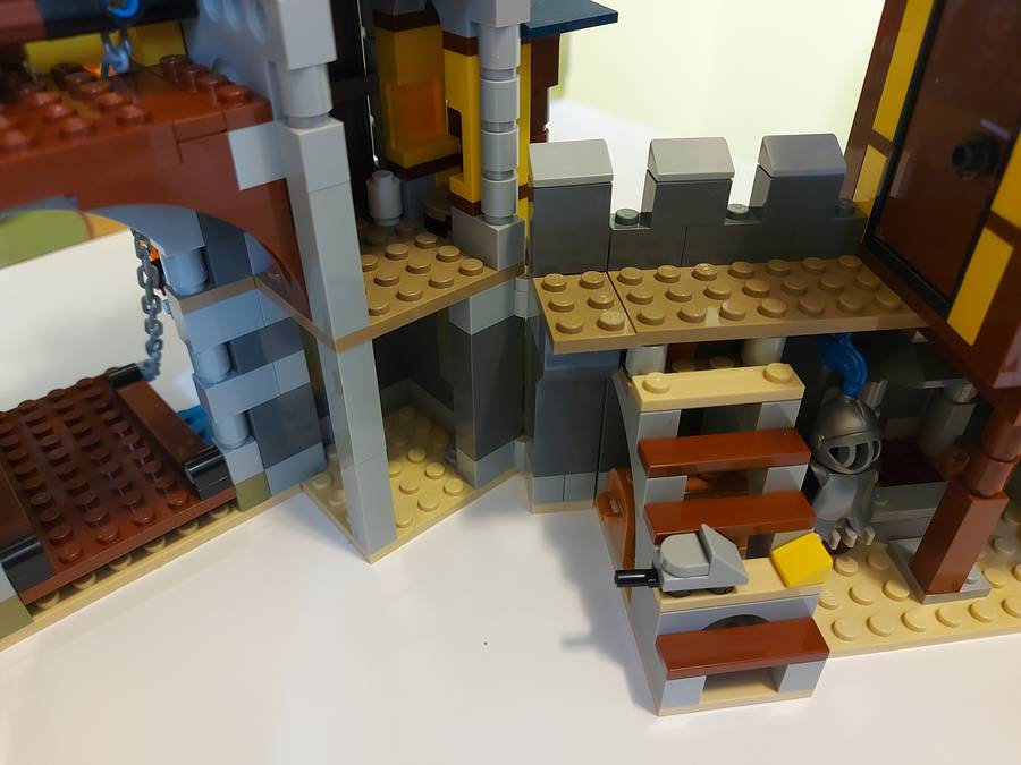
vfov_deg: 56.8
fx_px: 708
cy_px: 382
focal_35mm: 24
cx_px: 510
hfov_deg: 71.6
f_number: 1.8
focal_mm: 5.23
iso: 250
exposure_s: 1/33
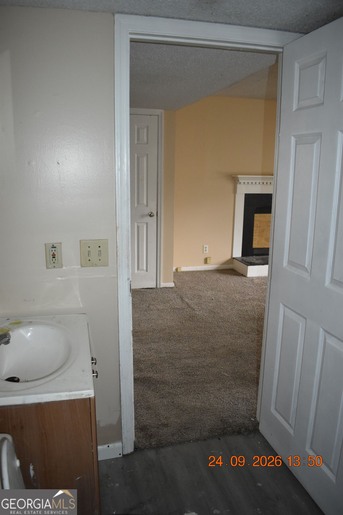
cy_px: 258
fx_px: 386
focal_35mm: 27
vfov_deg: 67.4
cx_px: 172
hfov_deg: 47.9
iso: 1600
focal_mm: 18
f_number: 3.5
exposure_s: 1/100
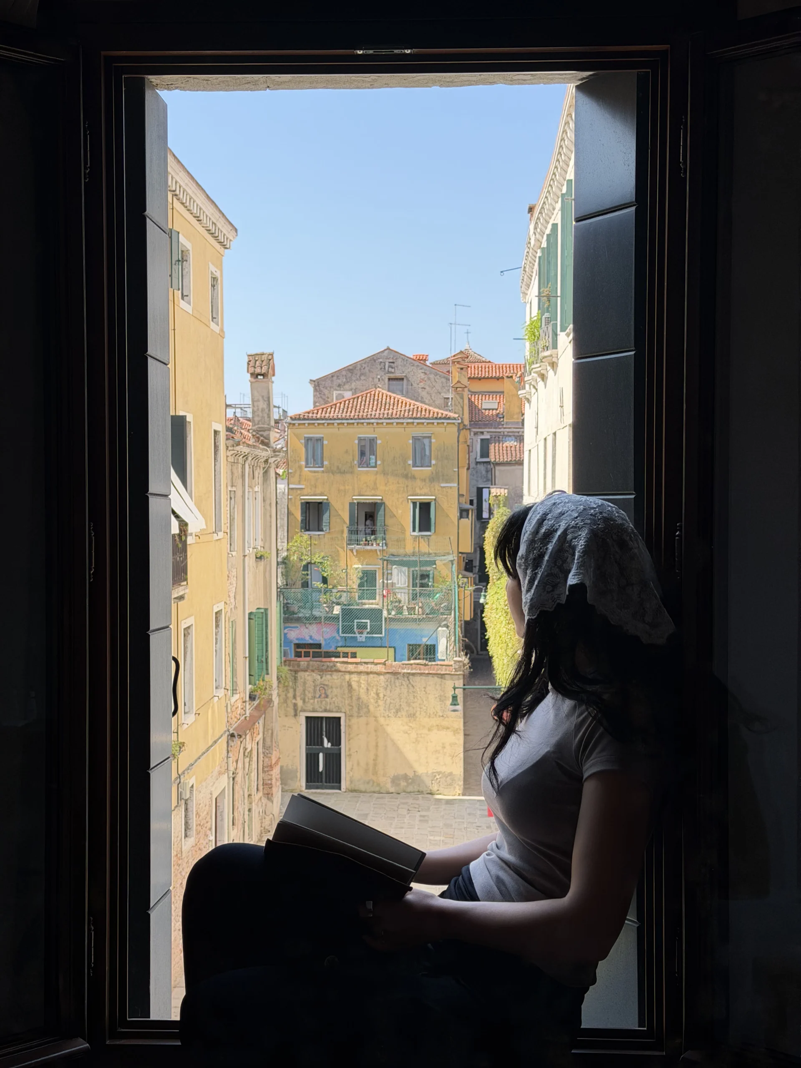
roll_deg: -0.3
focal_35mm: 48
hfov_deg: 30.3
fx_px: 1481
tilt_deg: -2.1
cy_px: 534
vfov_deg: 39.7
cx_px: 400
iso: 100
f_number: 1.78
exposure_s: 1/987
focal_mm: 6.76
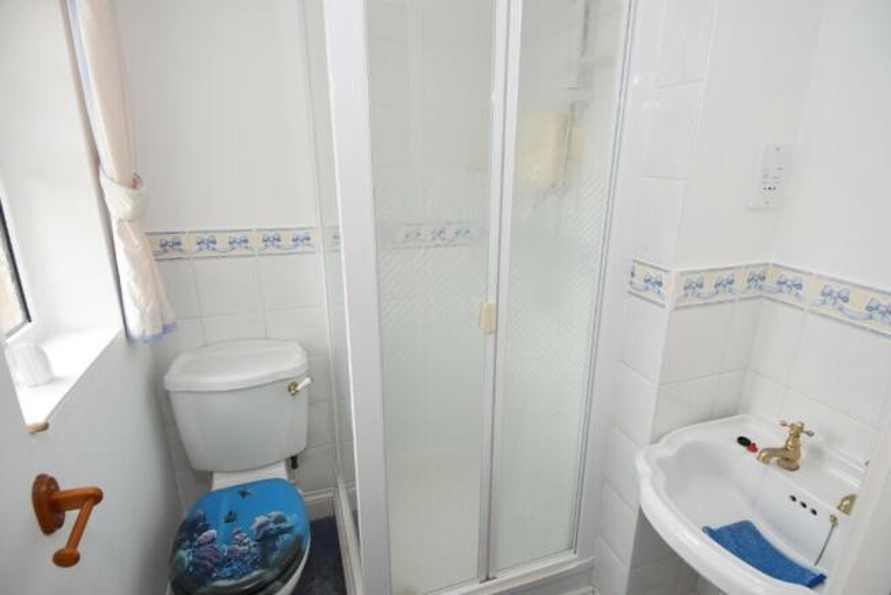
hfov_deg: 90.0
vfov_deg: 67.5
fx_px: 446
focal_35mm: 18
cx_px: 446
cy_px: 298
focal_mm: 12
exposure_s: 1/125
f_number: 5.6
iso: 800
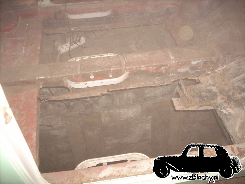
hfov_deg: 50.1
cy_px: 92
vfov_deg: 38.7
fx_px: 262
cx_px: 122
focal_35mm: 37
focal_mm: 6.2
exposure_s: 1/60
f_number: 2.8
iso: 259
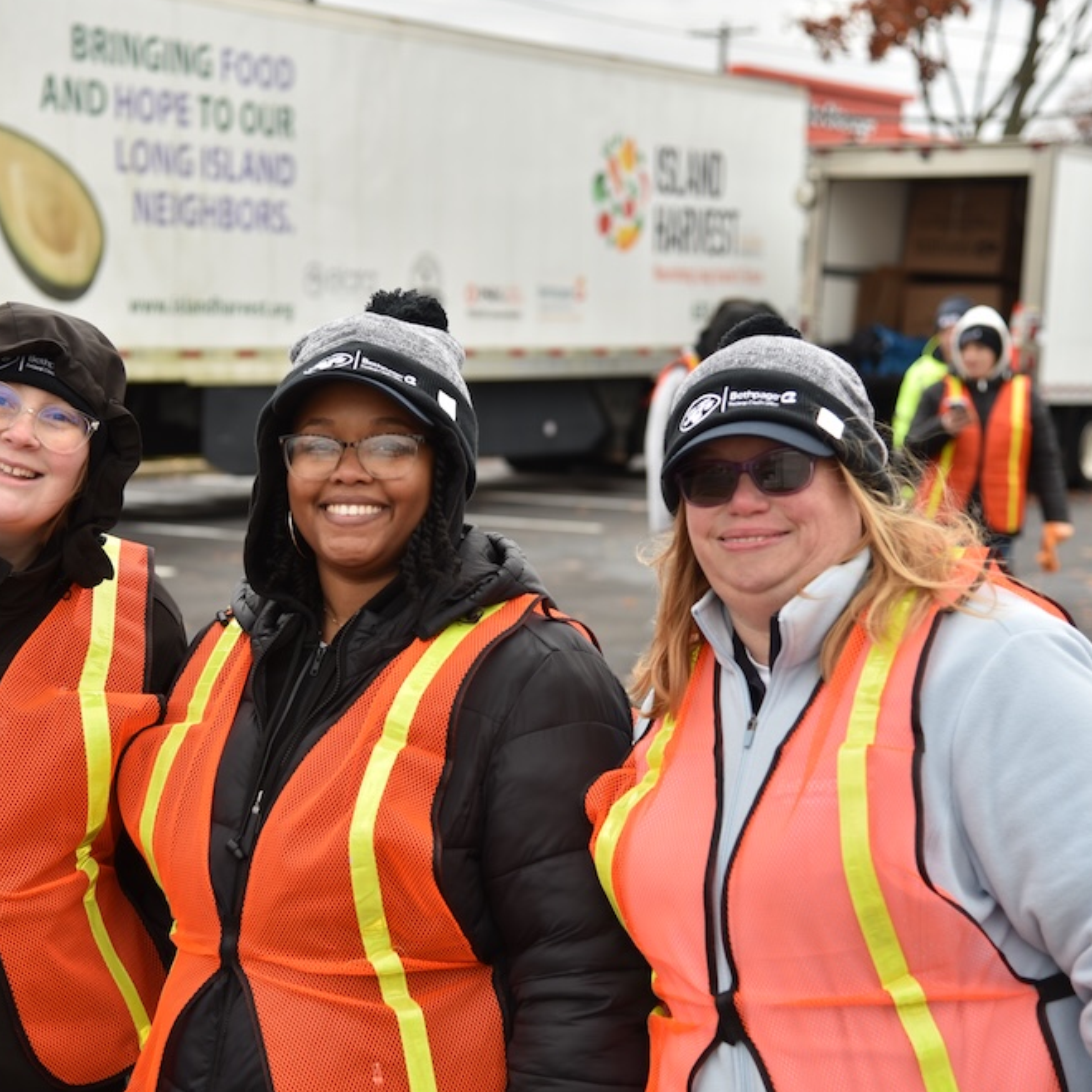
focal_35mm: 80
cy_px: 542
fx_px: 2855
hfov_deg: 21.6
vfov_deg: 21.7
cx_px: 379
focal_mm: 62
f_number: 4
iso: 200
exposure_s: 1/320
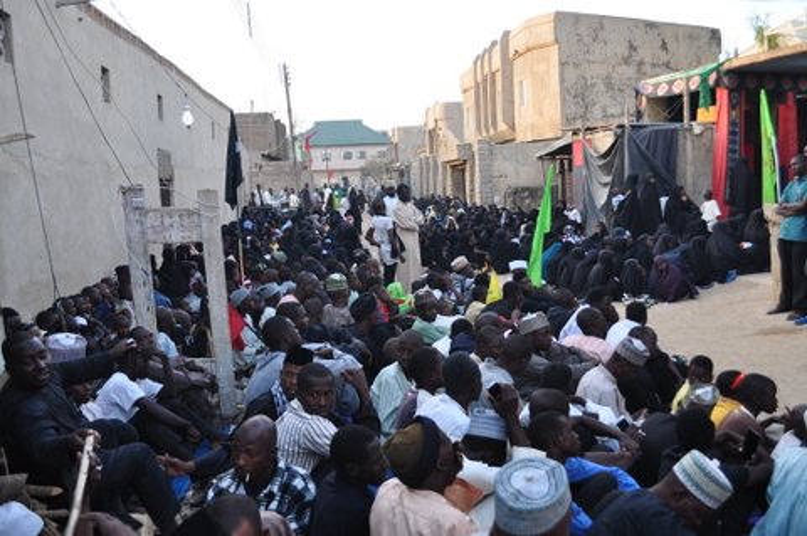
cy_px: 268
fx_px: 806
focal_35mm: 36
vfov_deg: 36.8
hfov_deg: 53.2
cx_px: 404
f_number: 4.5
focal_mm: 24
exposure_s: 1/80
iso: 400
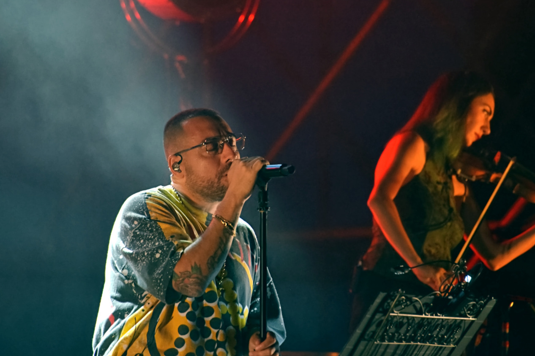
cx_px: 267
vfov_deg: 3.0
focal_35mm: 454
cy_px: 178
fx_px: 6746
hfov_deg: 4.5
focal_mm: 300
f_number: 5.6
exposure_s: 1/500
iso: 3200
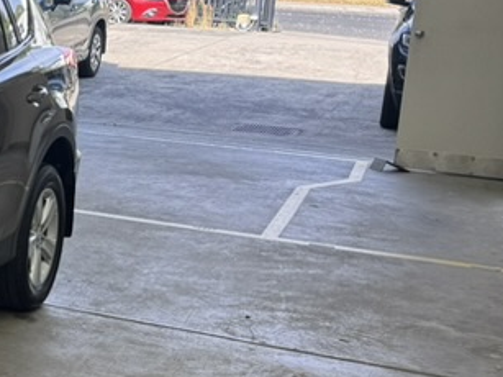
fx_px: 1162
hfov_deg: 19.9
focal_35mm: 80
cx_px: -324
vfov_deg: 18.4
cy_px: 162
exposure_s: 1/425
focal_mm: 6.76
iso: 80
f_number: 1.78
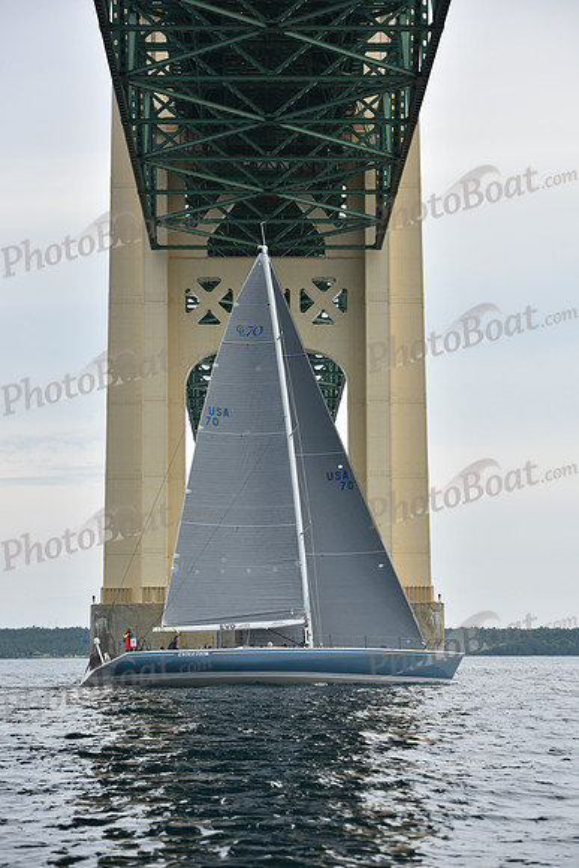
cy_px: 434
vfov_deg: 20.4
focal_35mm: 100
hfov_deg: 13.7
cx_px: 290
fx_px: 2411
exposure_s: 1/800
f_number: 5
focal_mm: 100
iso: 250
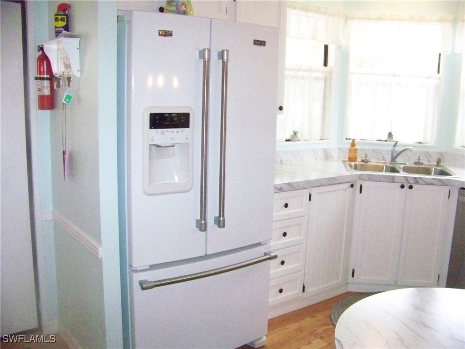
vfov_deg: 39.7
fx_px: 484
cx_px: 232
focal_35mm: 36
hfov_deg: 51.4
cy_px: 174
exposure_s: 1/500
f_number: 2.8
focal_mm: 5.85
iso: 1600
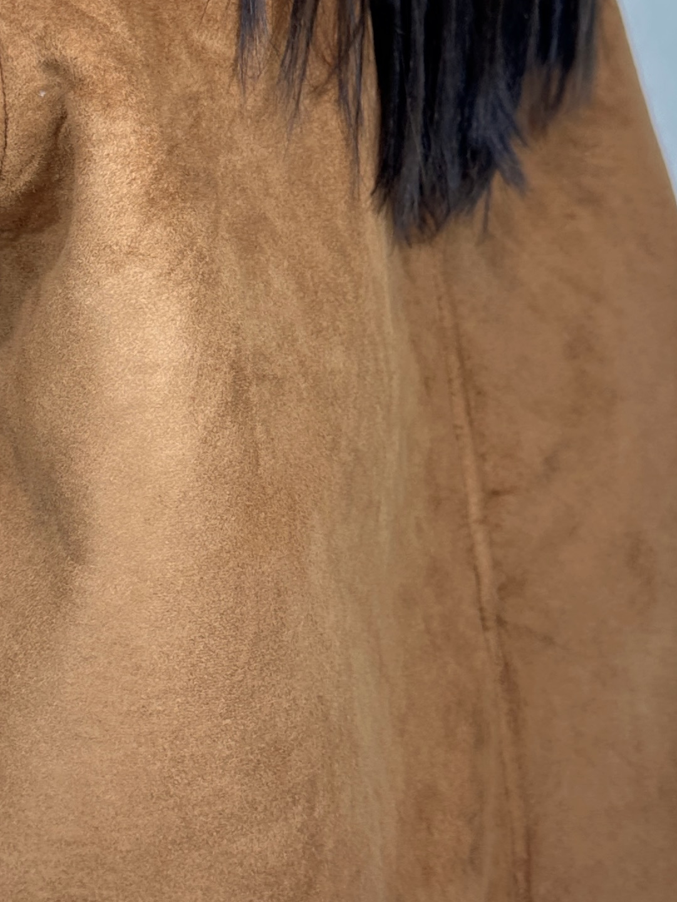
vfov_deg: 32.0
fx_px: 1564
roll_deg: +1.0
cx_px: 30
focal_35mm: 60
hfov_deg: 23.6
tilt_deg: -1.6
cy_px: 330
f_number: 1.78
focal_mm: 6.86
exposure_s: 1/100
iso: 64
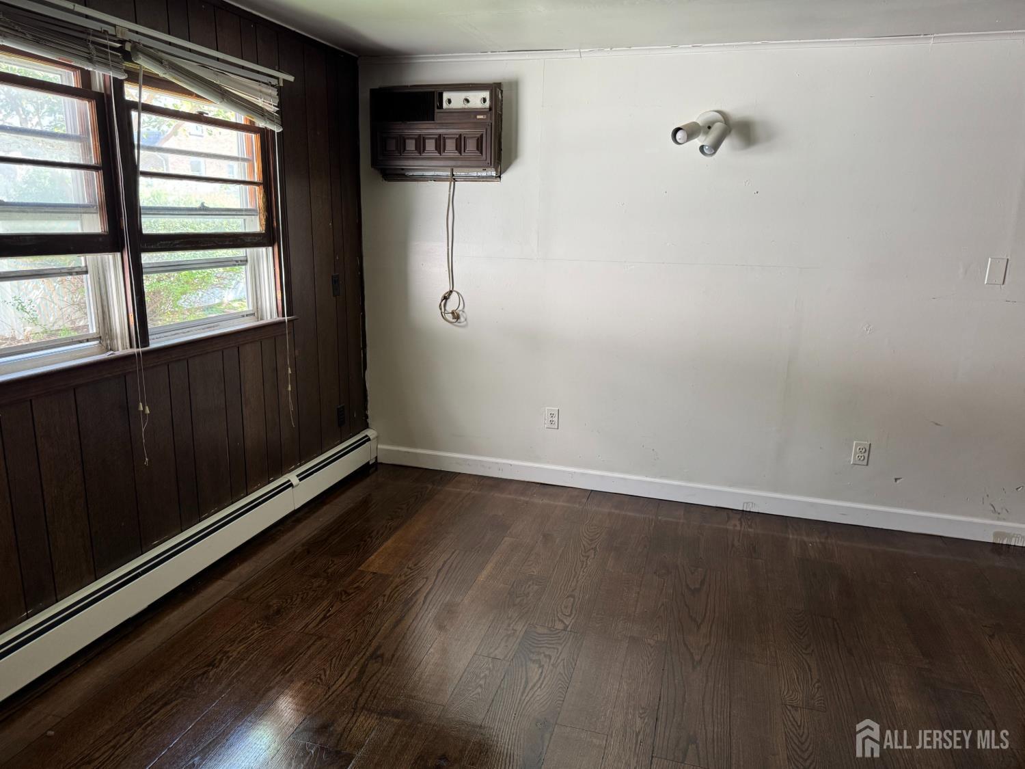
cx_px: 512
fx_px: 711
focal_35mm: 24
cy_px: 384
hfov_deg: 71.6
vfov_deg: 56.8
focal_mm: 6.76
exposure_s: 1/121
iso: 200
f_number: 1.78
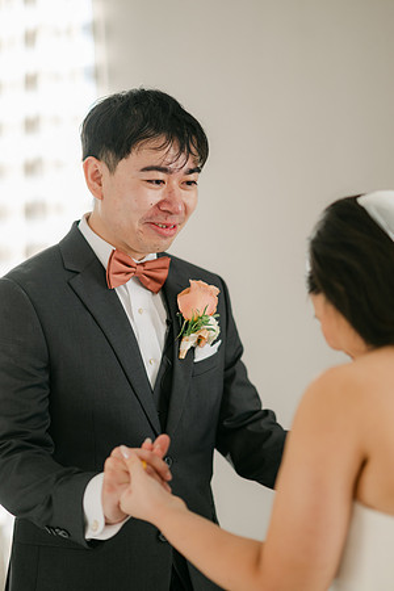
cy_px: 296
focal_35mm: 85
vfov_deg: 23.9
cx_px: 197
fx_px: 1395
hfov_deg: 16.1
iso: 100
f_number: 1.8
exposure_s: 1/160
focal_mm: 85
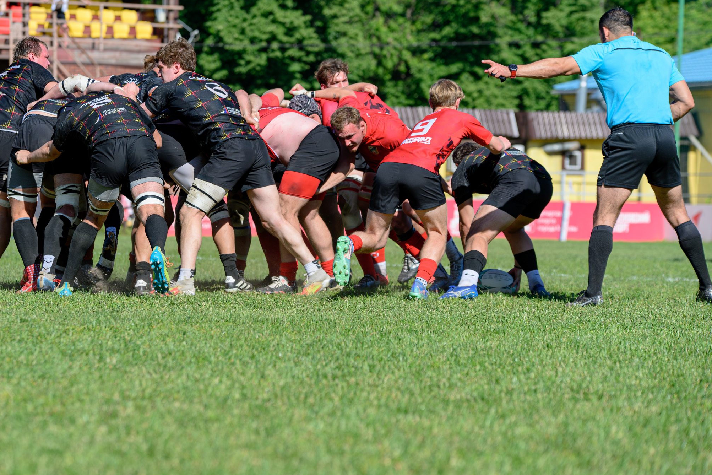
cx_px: 272
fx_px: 3283
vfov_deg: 8.3
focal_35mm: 166
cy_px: 186
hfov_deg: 12.4
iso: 400
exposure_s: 1/4000
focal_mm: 130
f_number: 4
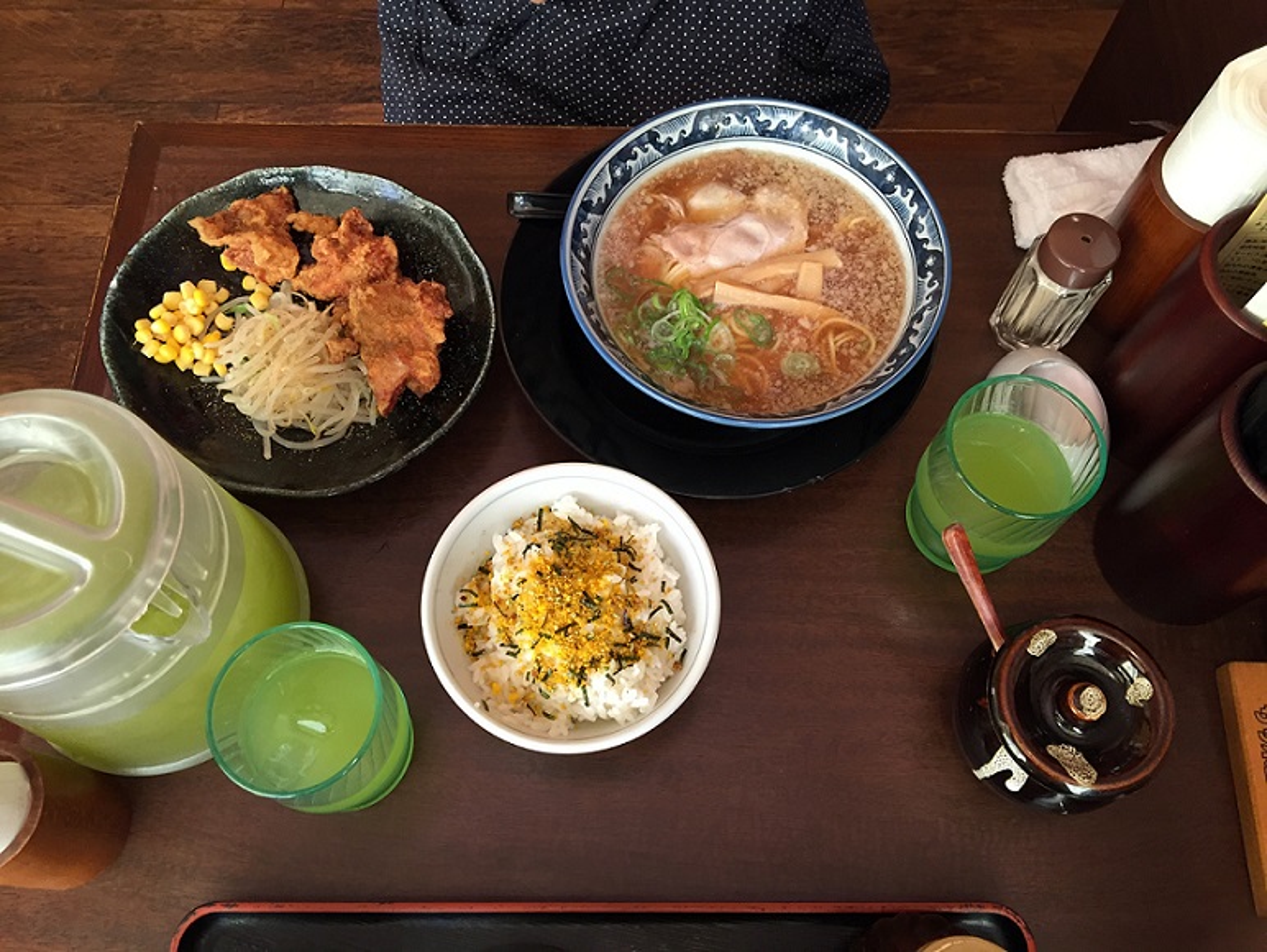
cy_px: 476
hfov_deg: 61.6
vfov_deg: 48.3
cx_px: 634
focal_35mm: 29
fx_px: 1062
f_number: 2.2
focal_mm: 4.15
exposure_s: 1/30
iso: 50
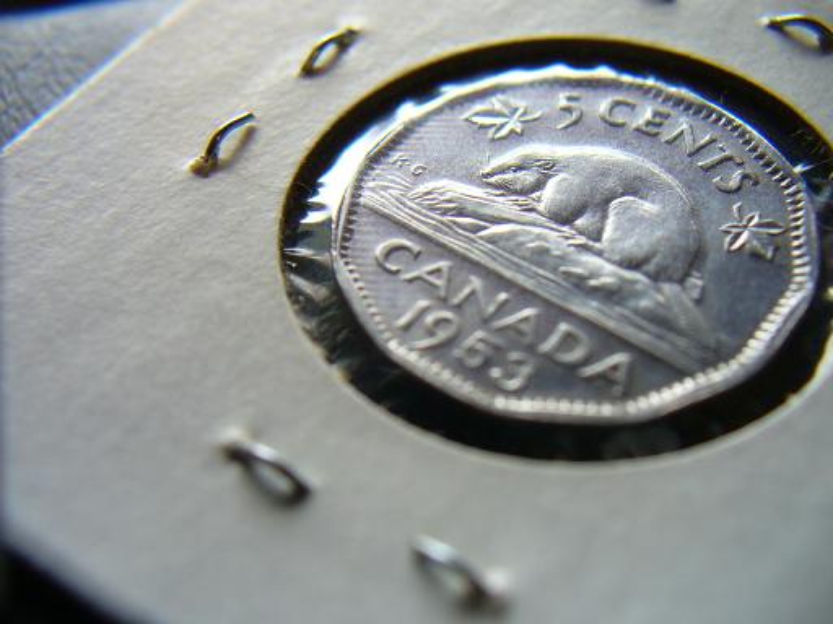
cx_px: 416
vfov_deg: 38.7
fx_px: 890
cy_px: 312
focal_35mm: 37
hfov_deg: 50.1
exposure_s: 1/50
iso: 100
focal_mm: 6.1
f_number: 2.8
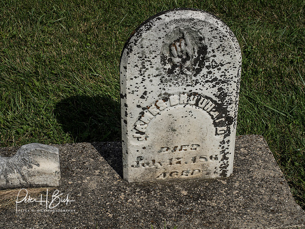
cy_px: 114
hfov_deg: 30.3
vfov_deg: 22.9
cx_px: 152
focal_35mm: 64
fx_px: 564
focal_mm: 32
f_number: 9
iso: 250
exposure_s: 1/640
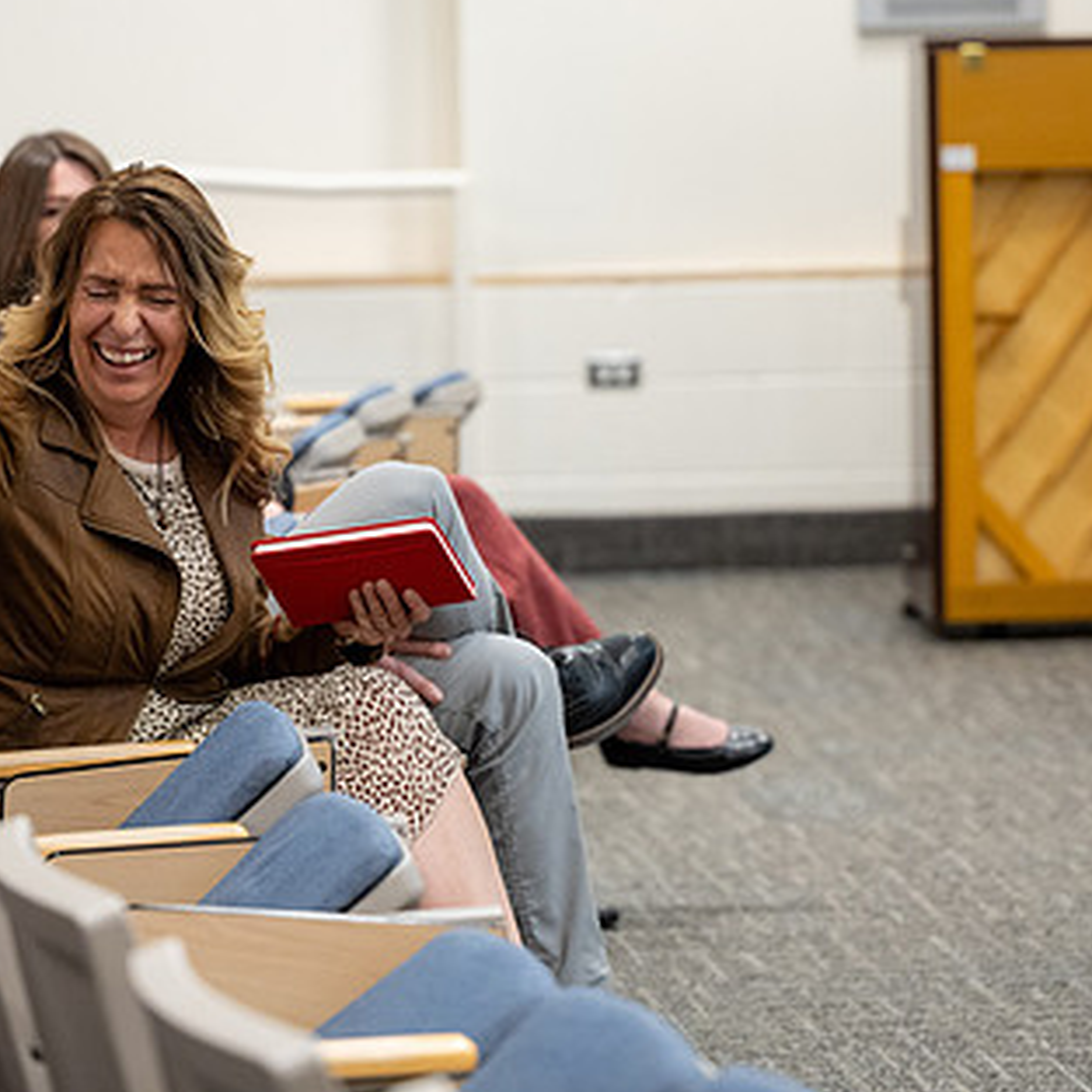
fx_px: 6603
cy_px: 360
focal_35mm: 185
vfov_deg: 9.4
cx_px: 440
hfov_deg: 9.5
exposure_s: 1/200
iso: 1250
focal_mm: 101
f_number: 2.8
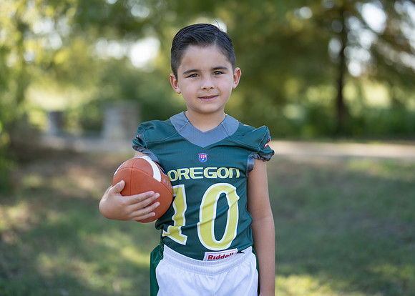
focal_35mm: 57
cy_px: 135
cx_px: 211
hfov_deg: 34.3
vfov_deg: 24.8
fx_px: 673
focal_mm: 50
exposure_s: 1/1250
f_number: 1.2
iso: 100
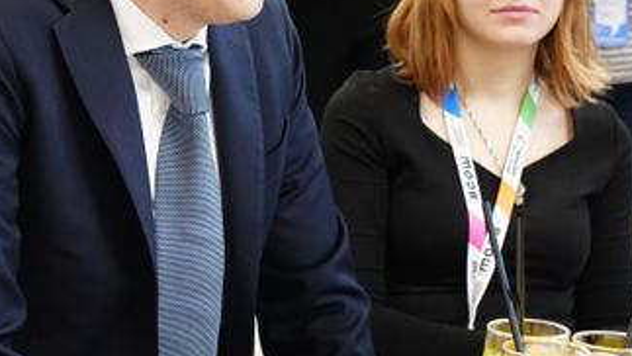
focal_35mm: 113
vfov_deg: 10.7
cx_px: 226
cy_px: 158
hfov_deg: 18.9
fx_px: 1894
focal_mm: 50
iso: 3200
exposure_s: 1/160
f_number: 5.6
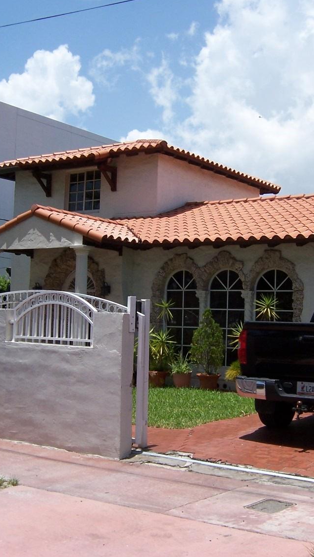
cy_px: 273
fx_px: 725
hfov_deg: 24.4
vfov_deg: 42.1
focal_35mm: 49
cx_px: 177
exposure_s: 1/1000
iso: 80
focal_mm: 5.5
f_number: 4
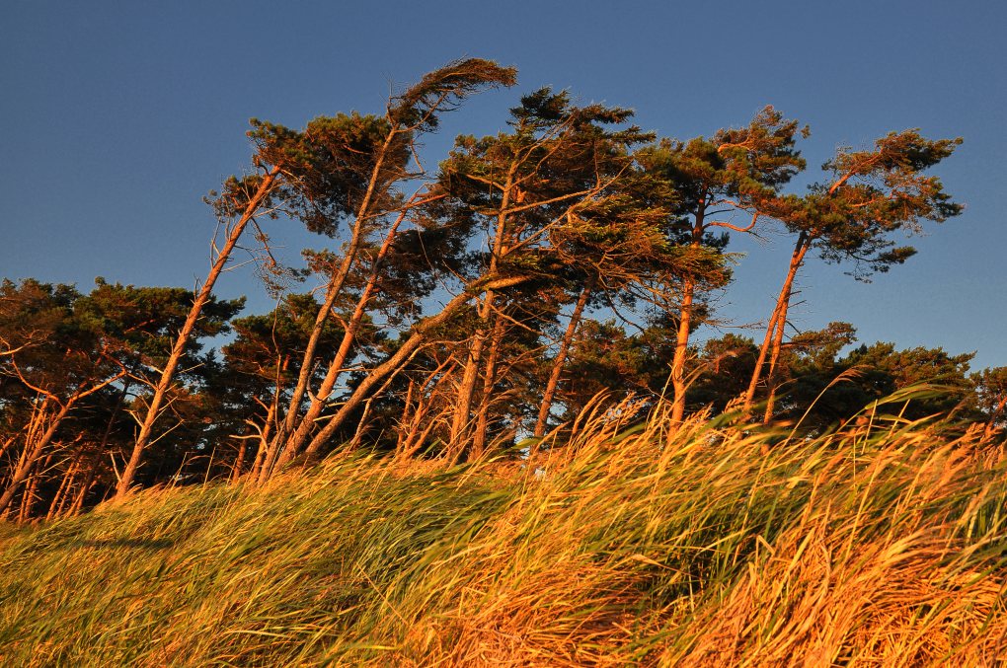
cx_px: 504
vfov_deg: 28.9
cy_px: 334
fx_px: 1299
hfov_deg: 42.4
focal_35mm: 46
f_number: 10
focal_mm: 31
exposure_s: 1/30
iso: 250
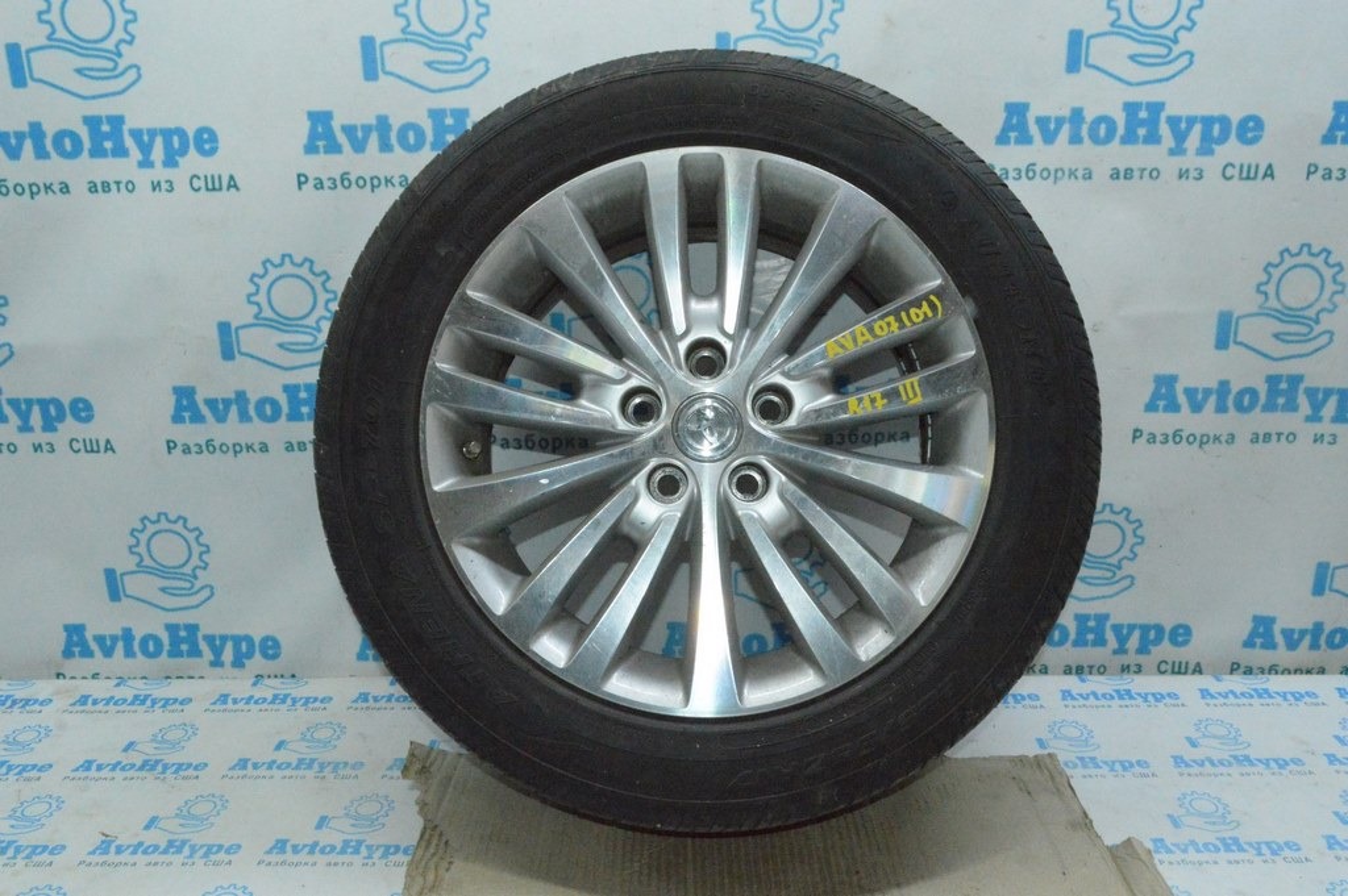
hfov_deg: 62.0
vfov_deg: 43.5
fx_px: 1122
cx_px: 674
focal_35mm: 30
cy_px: 448
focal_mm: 20
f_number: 16
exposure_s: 1/200
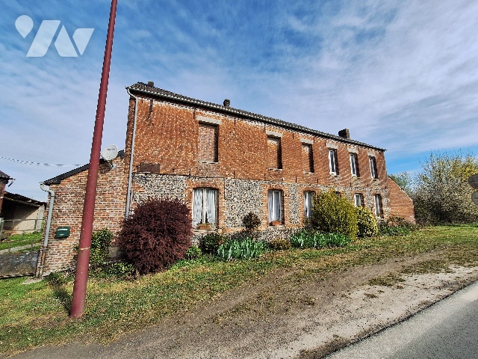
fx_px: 180
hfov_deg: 106.2
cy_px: 180
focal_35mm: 13
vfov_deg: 89.9
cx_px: 239
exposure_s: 1/1416
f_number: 2.2
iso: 40
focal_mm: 1.74
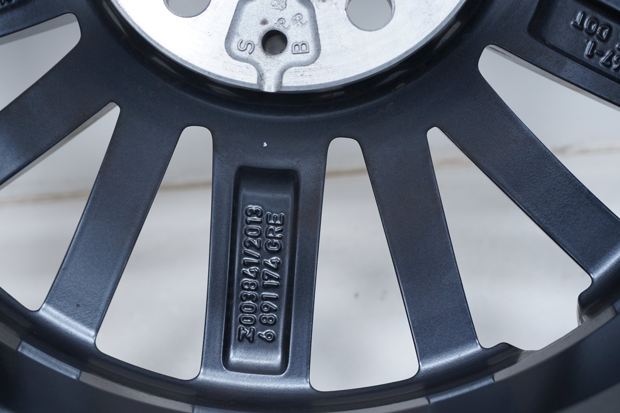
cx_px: 310
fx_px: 913
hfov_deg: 37.5
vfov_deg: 25.5
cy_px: 206
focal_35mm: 53
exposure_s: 1/125
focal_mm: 53
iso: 200
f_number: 7.1
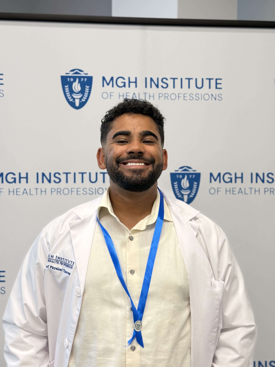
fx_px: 508
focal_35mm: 48
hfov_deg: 30.3
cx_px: 138
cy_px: 184
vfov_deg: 39.7
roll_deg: -1.3
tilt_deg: -3.6
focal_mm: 6.76
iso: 64
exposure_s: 1/60
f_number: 1.78
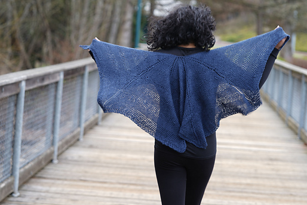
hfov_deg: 17.5
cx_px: 158
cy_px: 93
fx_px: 998
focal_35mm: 117
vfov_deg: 11.7
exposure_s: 1/60
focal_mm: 94
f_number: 4
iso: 80
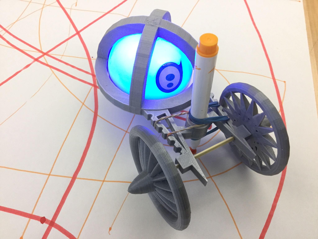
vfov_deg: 45.4
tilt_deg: -56.2
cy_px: 120
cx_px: 159
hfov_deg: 58.4
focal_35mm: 31
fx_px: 285
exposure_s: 1/30
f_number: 2.4
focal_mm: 3.3
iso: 125
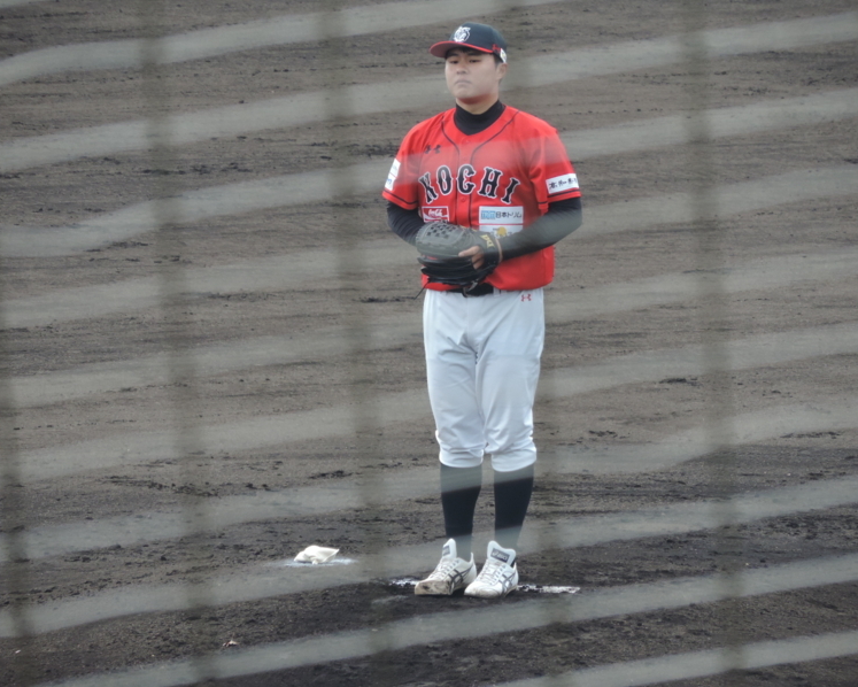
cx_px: 419
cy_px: 344
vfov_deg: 2.5
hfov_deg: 3.1
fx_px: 15926
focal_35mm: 627
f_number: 4.9
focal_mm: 107
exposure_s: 1/250
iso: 220
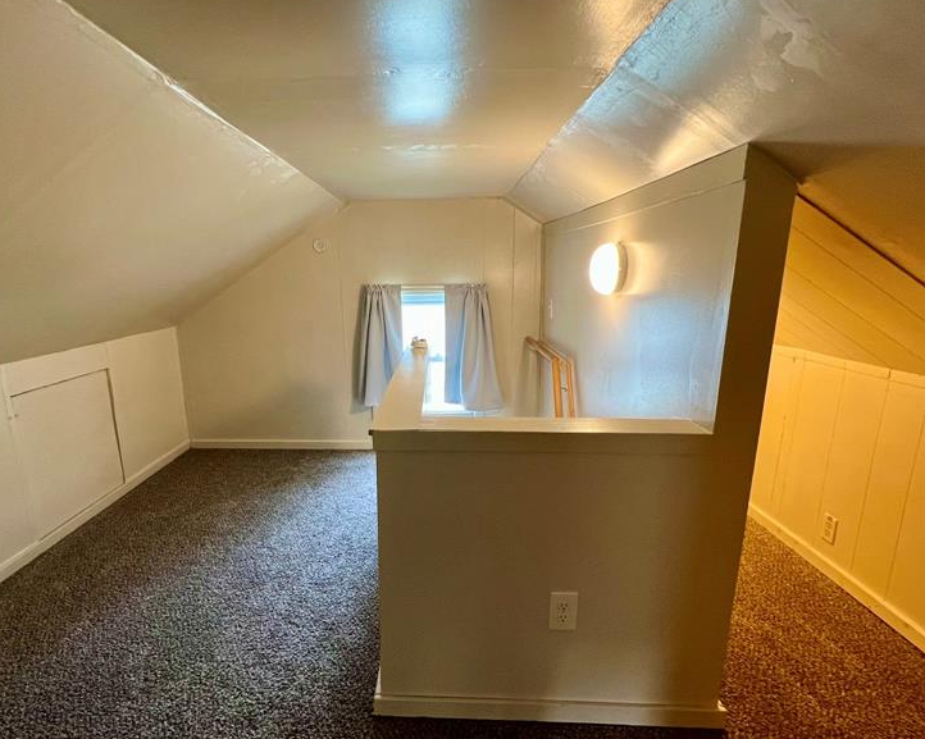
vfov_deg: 73.5
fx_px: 493
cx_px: 414
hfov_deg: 86.1
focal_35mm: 18
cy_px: 412
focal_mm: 1.57
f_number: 1.8
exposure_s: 1/60
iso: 250
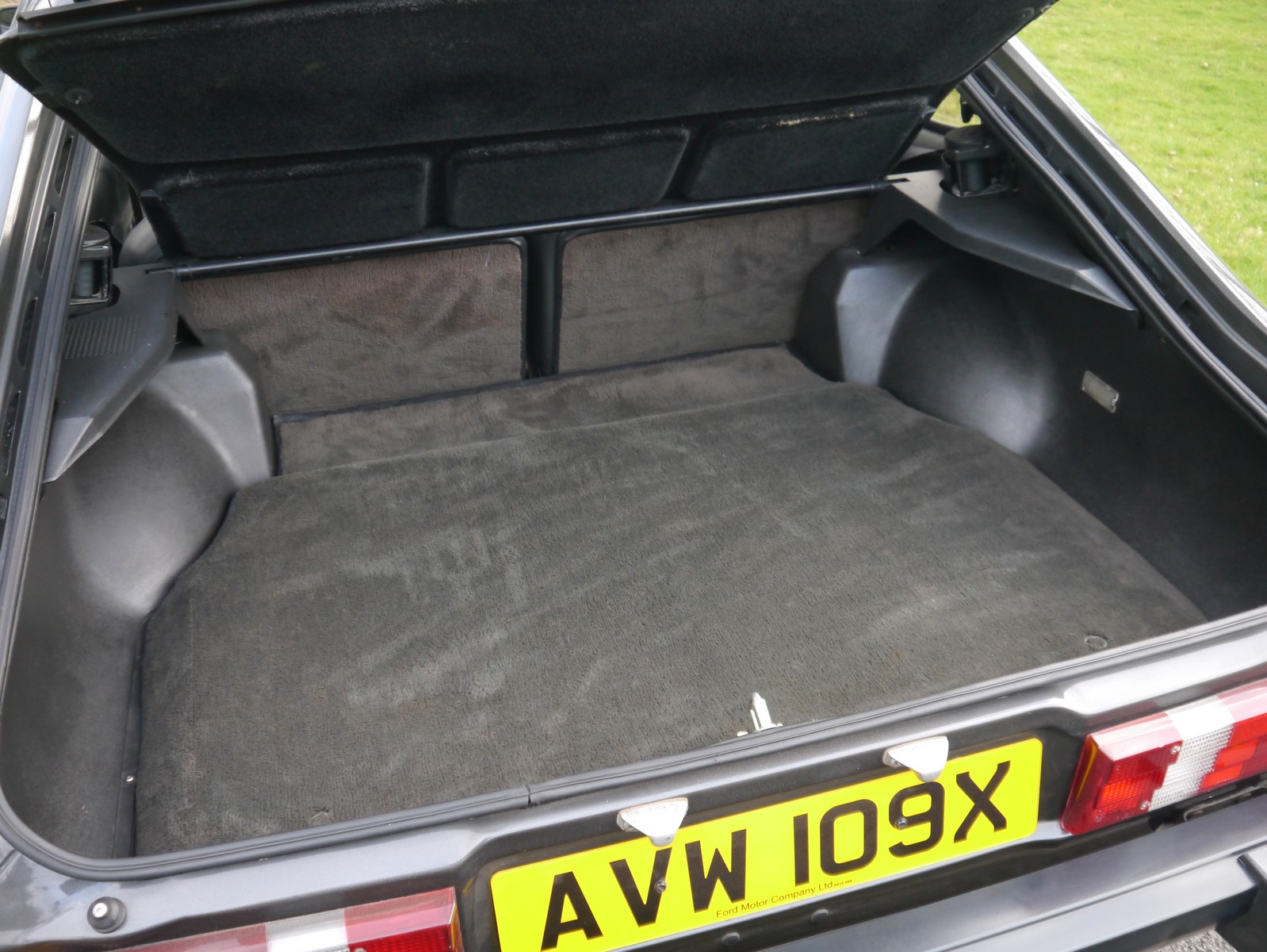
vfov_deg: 41.8
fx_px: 1245
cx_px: 634
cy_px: 476
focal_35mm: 34
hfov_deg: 53.9
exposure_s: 1/60
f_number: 4
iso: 800
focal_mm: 17
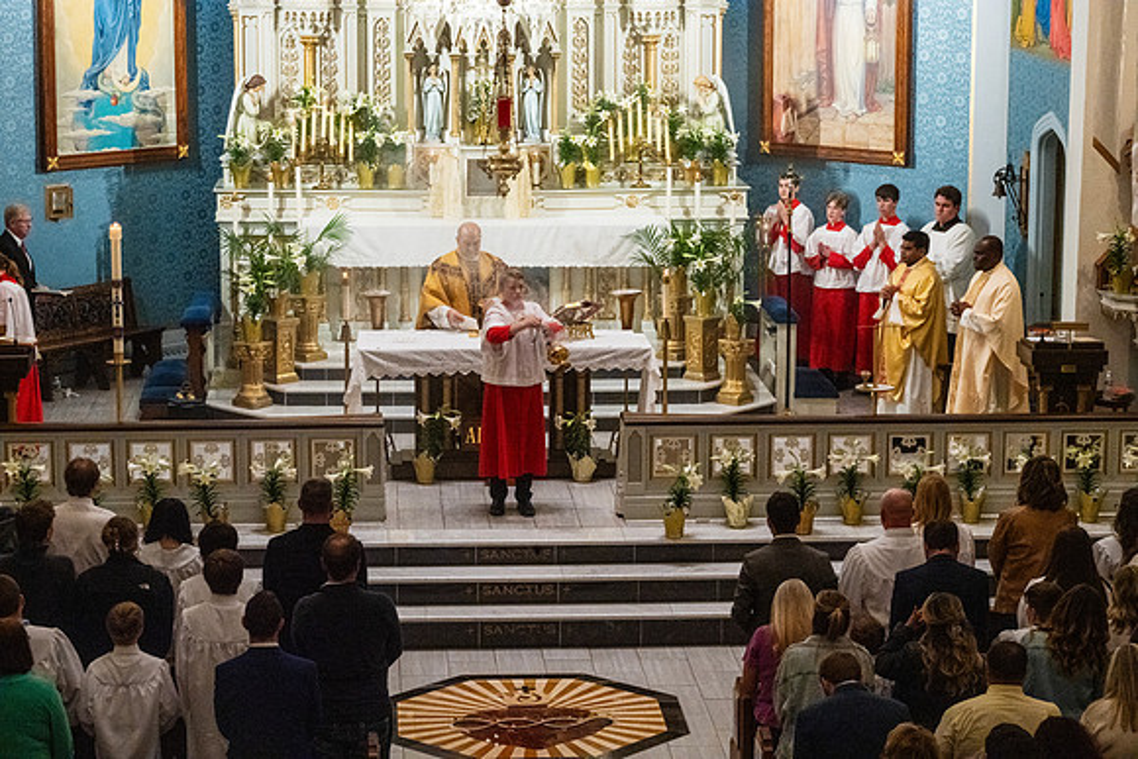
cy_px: 380
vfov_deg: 15.4
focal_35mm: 89
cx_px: 569
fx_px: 2814
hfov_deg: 22.9
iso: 5000
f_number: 14
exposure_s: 1/60
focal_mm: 89
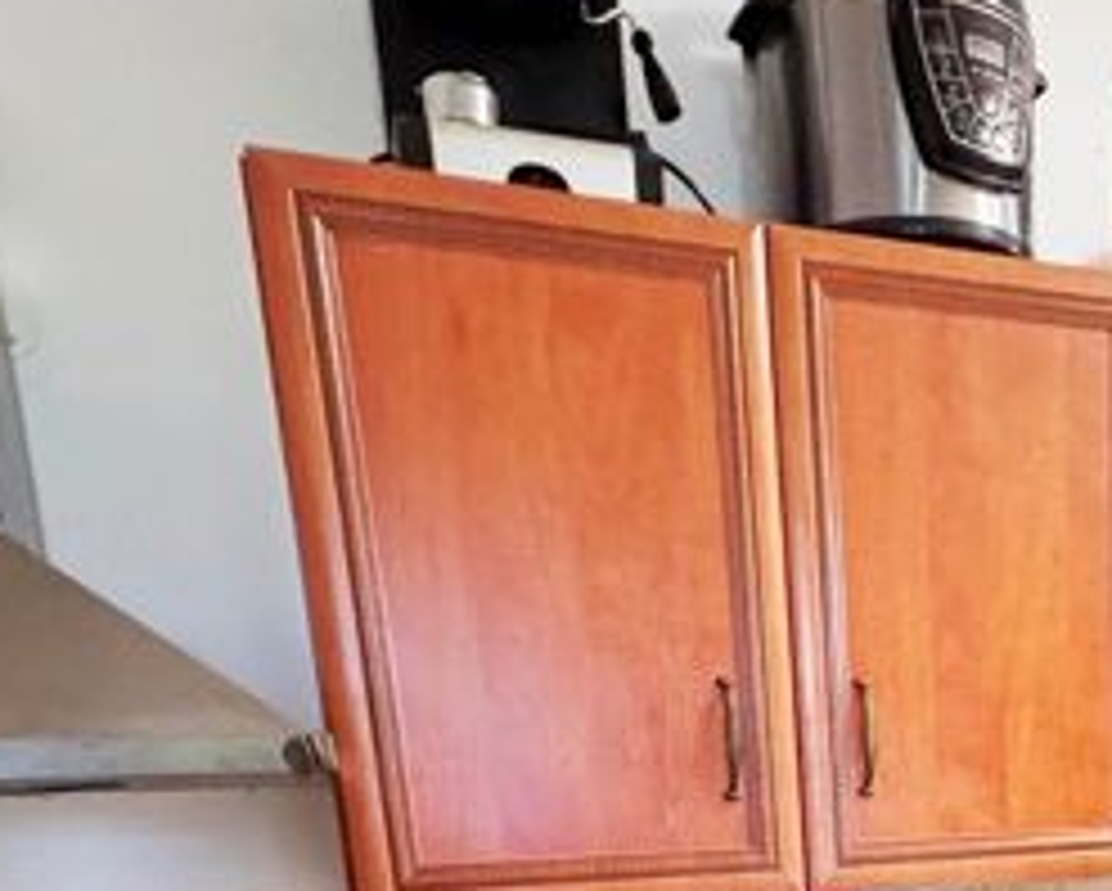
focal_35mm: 39
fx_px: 1285
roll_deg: +2.9
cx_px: 948
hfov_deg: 43.7
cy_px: 1125
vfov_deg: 30.9
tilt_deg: -13.3
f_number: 2.2
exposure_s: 1/50
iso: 1000
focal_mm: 2.22
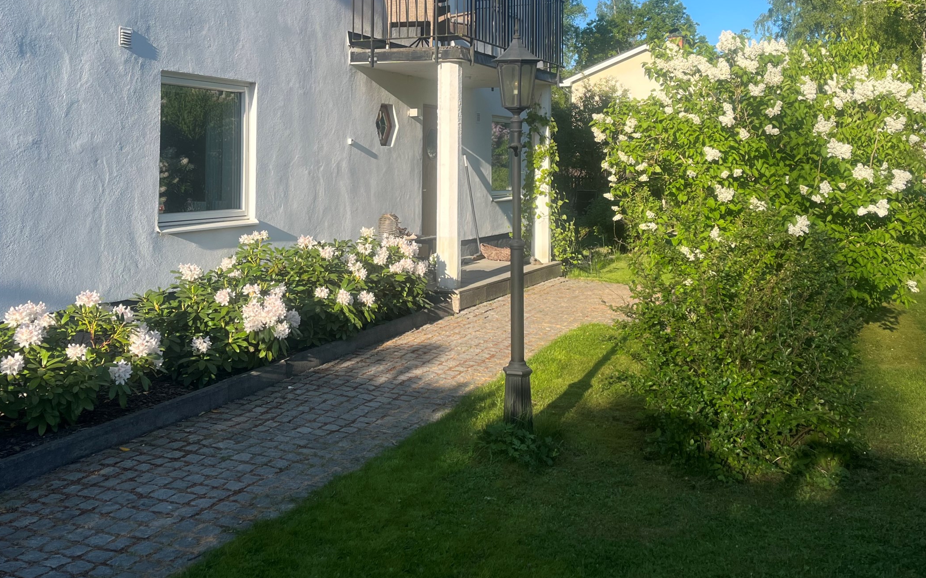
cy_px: 125
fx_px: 959
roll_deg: +0.6
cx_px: 435
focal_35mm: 38
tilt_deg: +3.4
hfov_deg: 51.5
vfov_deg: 32.7
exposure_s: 1/1802
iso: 50
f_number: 1.6
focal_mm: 5.1
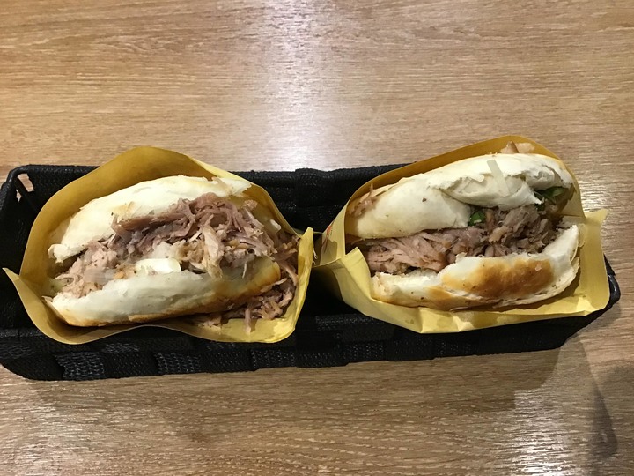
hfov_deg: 58.4
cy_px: 238
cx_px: 317
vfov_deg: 45.4
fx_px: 568
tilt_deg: -52.3
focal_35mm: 31
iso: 160
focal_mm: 3.3
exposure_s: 1/30
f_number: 2.4
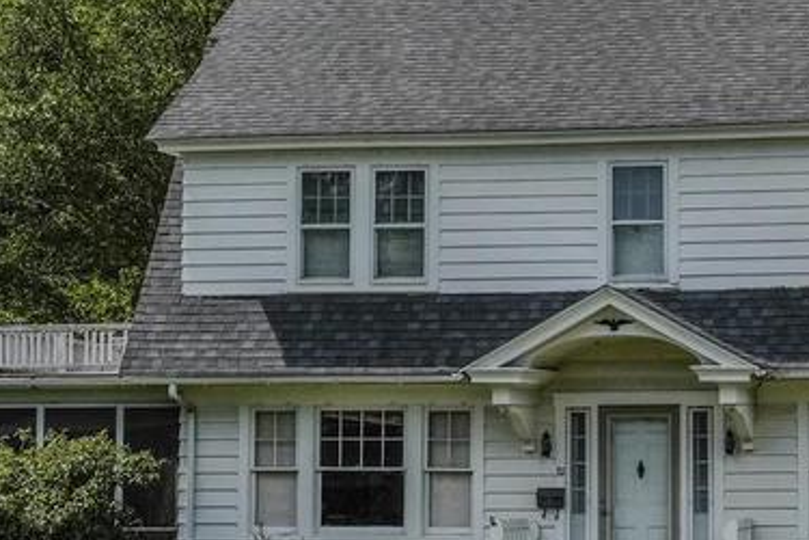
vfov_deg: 11.1
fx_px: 2764
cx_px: 718
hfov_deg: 16.4
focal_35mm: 123
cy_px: 268
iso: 400
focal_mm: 32
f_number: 10
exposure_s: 1/1600
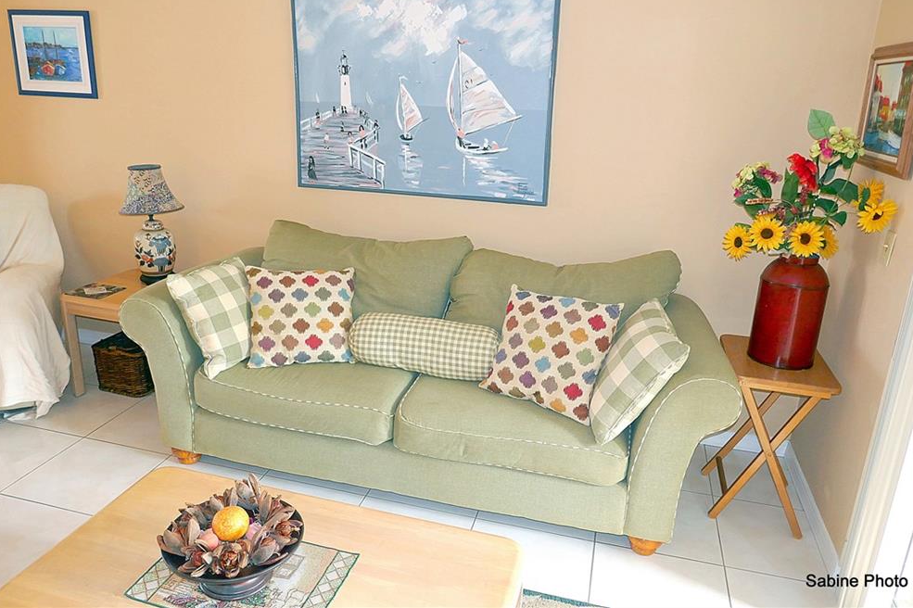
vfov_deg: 49.5
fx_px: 659
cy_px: 293
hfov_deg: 69.4
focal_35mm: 26
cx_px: 453
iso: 400
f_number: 2.8
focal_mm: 9.1
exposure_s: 1/60
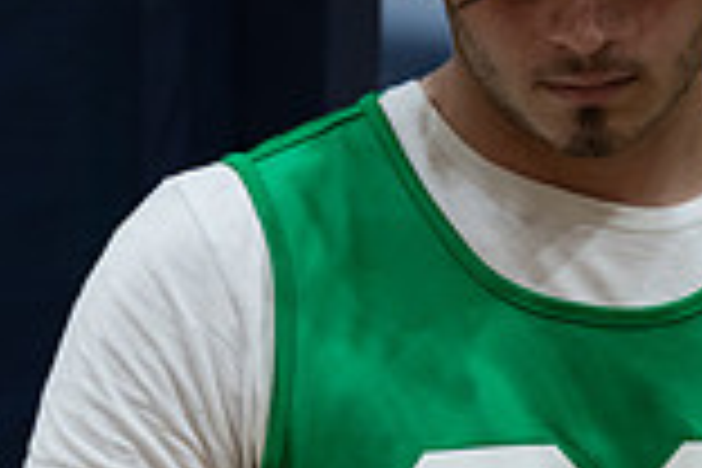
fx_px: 7195
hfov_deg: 5.6
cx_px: 544
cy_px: 308
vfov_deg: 3.7
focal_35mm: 369
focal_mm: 99
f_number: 2.8
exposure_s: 1/320
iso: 1250
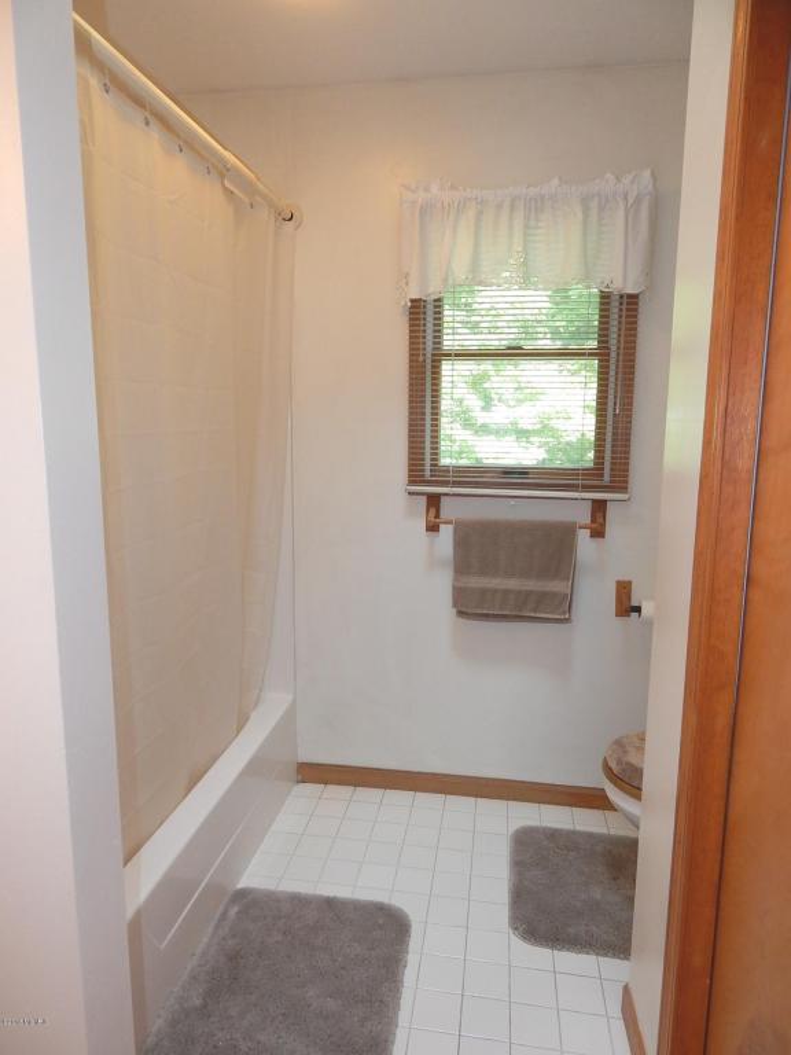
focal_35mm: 23
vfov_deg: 73.9
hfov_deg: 58.9
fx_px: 701
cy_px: 528
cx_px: 396
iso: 180
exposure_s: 1/30
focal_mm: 4
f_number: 3
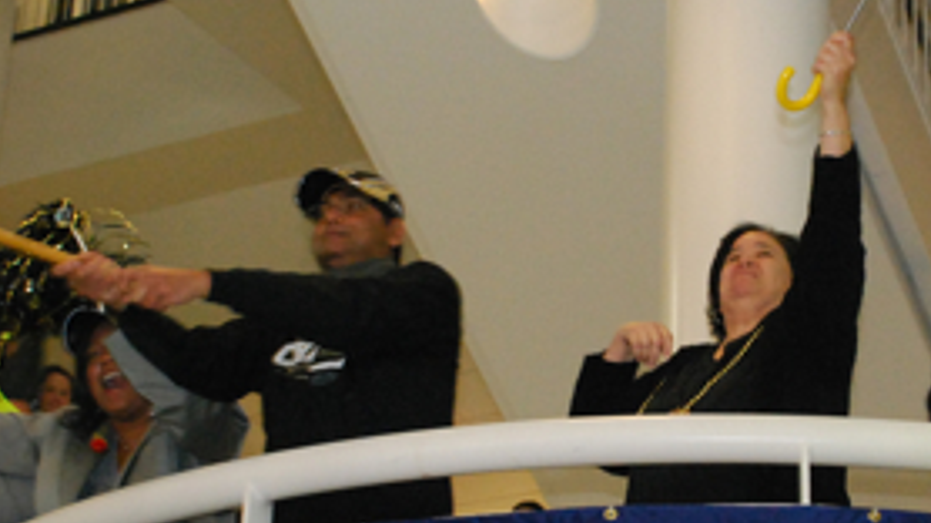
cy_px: 345
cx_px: 633
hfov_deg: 19.0
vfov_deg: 10.8
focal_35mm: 112
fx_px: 2768
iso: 1600
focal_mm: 31
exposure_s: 1/60
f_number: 4.2
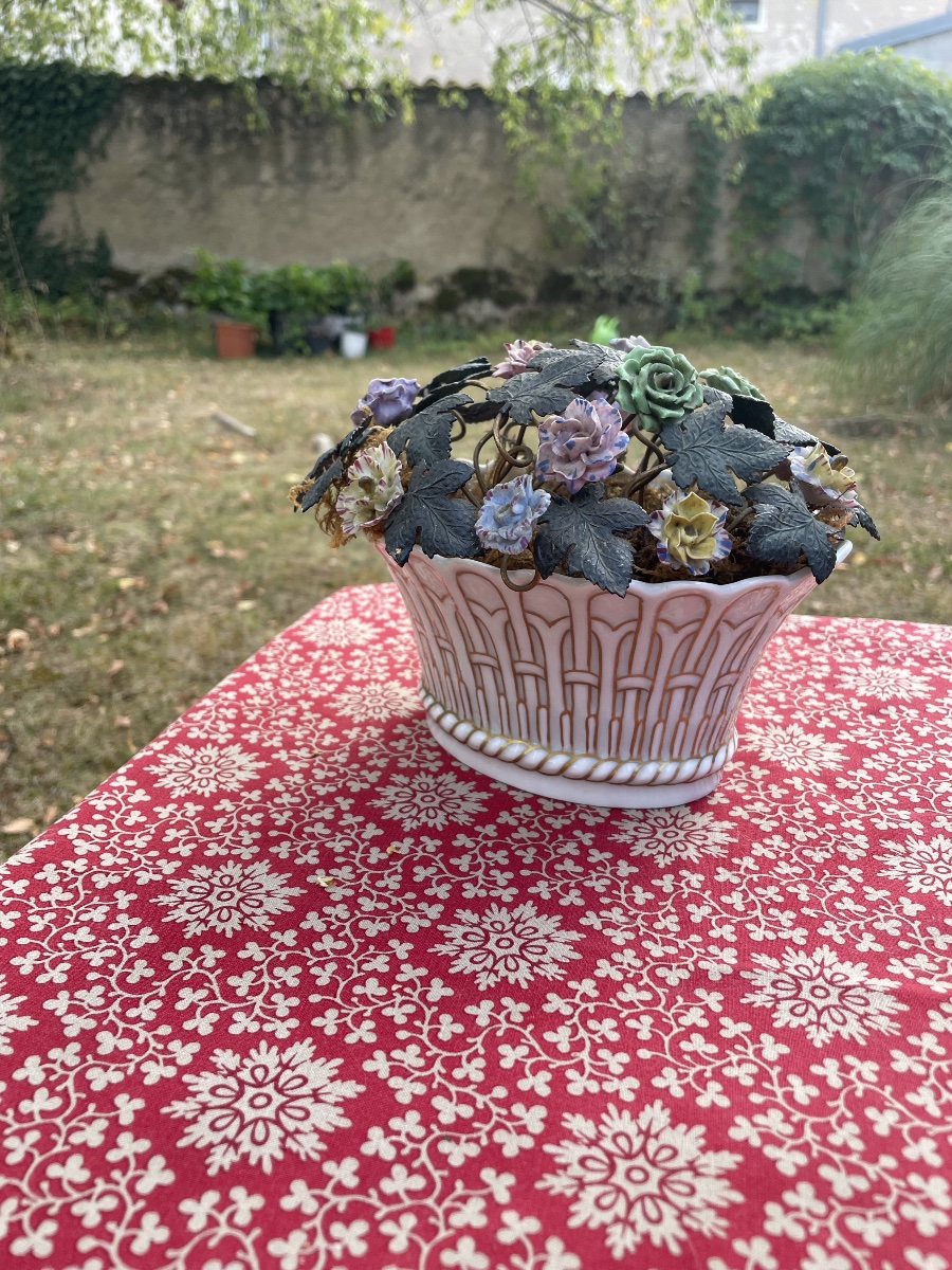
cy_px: 635
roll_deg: +0.3
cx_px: 476
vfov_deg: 67.3
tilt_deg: -21.3
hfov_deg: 53.1
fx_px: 953
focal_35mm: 26
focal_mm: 4.2
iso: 32
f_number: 1.6
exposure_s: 1/121
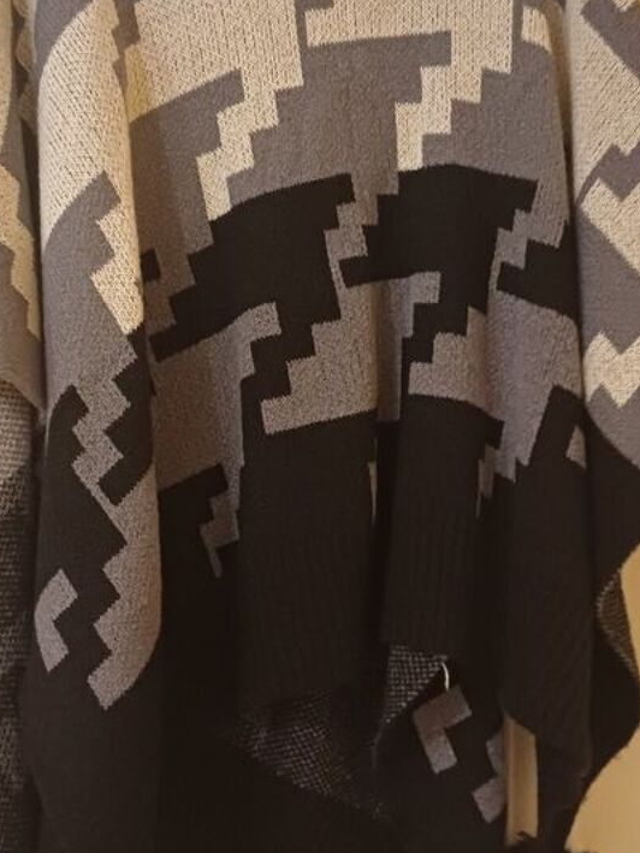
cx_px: 239
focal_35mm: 47
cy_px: 412
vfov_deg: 40.4
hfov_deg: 30.8
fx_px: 1158
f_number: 1.8
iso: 1000
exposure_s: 1/20
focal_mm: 4.65
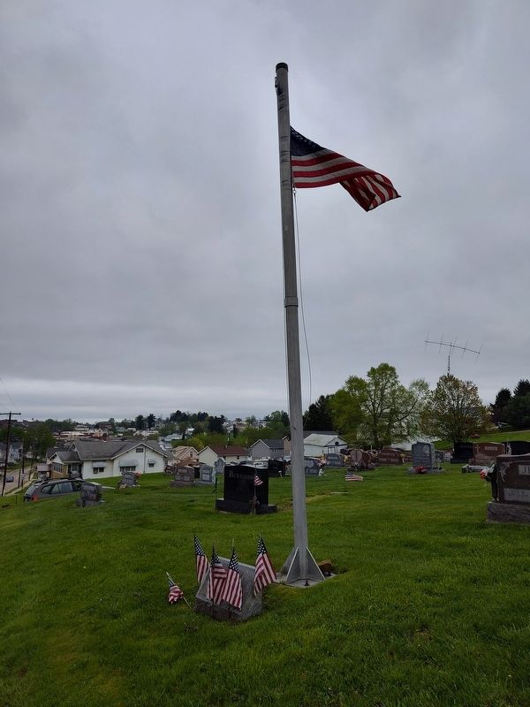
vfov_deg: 73.9
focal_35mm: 23
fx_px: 470
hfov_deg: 58.9
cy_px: 354
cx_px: 265
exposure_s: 1/659
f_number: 1.8
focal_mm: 5.56
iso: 100
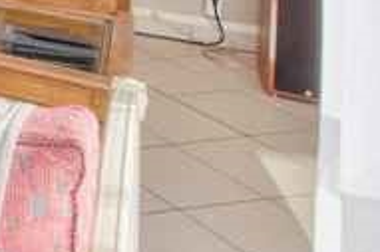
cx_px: -392
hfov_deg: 18.5
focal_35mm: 67
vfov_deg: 16.7
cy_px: -207
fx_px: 707
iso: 500
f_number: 8
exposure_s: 1/640
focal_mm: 16
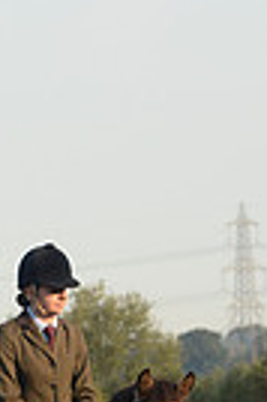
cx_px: -357
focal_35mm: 562
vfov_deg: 3.7
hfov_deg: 2.4
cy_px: 486
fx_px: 6268
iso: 1000
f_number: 5.6
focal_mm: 130
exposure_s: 1/1000
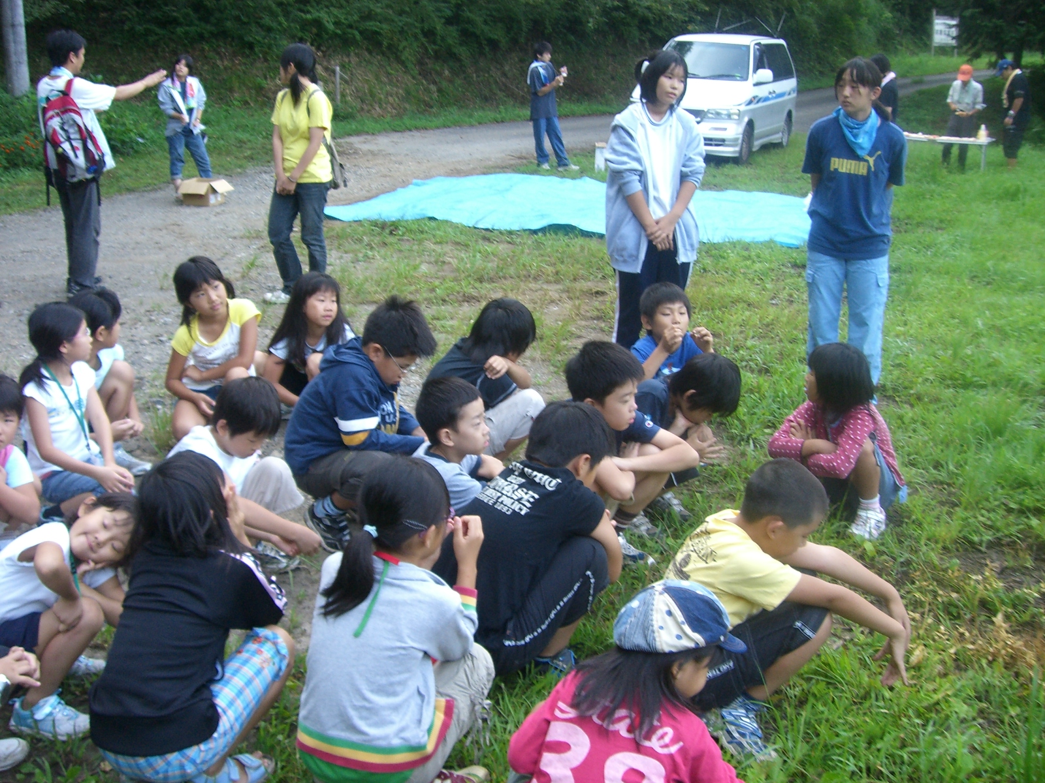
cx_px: 522
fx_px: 1147
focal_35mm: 38
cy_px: 392
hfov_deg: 49.0
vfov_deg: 37.7
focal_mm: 6.2
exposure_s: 1/80
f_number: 2.7
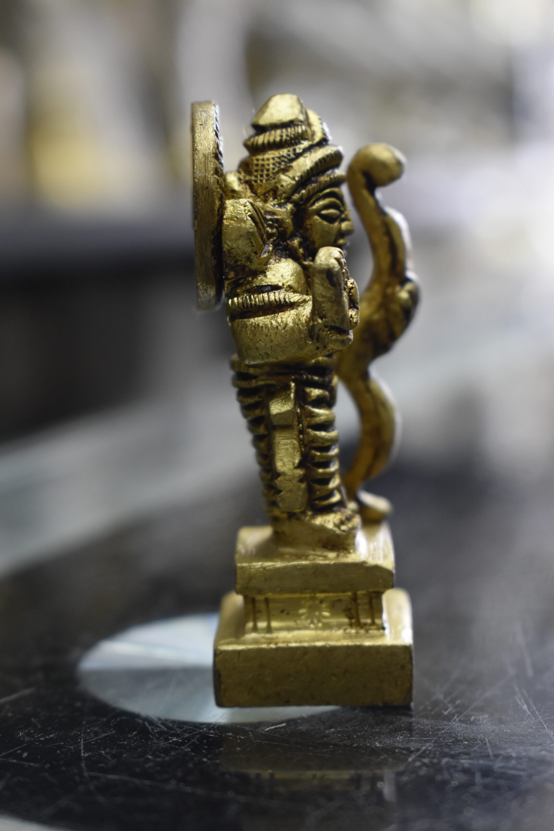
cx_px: 277
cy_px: 416
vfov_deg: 28.1
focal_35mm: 72
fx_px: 1662
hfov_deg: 18.9
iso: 1250
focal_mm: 48
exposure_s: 1/60
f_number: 5.3
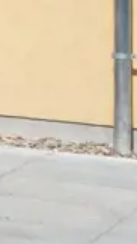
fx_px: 1384
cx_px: -992
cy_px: -104
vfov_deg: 9.8
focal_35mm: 214
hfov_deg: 3.6
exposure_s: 1/1250
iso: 200
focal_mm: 11.5
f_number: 8
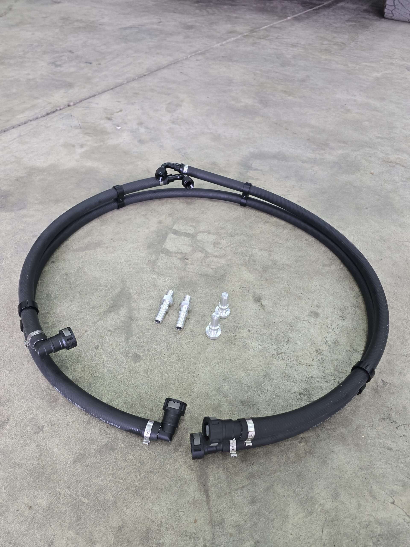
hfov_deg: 58.9
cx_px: 205
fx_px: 363
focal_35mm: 23
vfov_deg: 73.9
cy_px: 274
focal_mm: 6.3
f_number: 1.7
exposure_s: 1/120
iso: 200
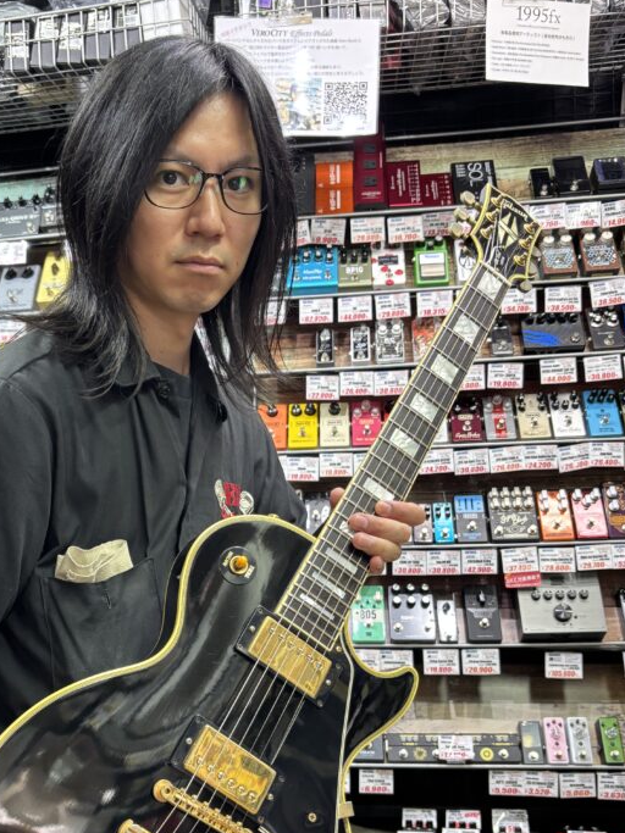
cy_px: 511
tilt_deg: +2.8
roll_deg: +0.9
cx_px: 219
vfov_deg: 47.5
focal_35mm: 39
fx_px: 939
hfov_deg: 36.5
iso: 160
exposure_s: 1/60
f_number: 1.6
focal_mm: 5.96
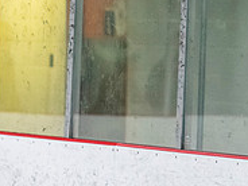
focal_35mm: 473
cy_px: 231
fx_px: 3389
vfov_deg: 3.1
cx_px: -35
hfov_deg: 4.2
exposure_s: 1/640
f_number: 3.2
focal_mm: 110
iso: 3200
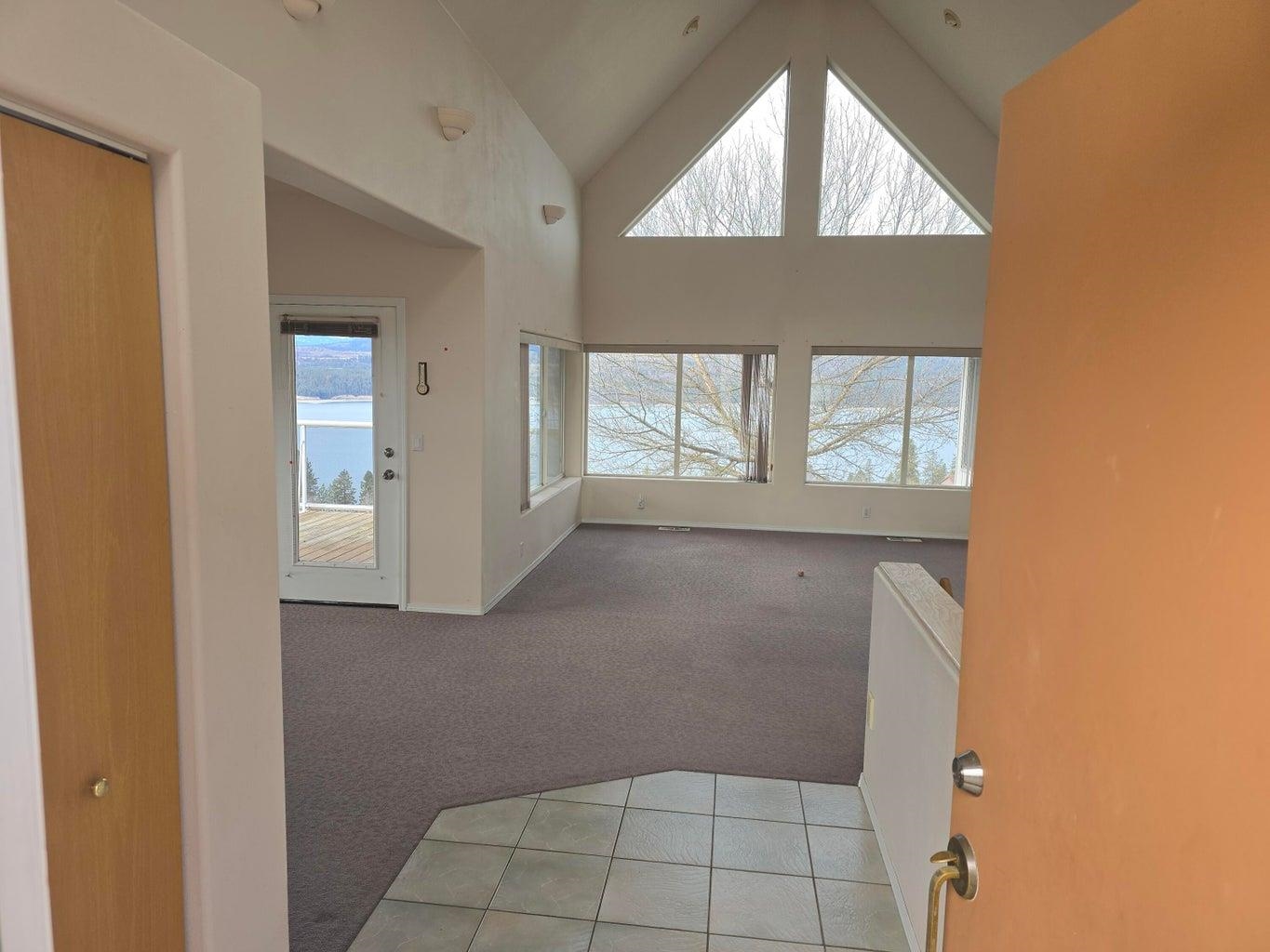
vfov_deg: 58.9
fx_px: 844
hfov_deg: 73.9
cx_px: 635
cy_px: 476
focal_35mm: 23
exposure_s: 1/180
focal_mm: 6.3
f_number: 1.7
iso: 16
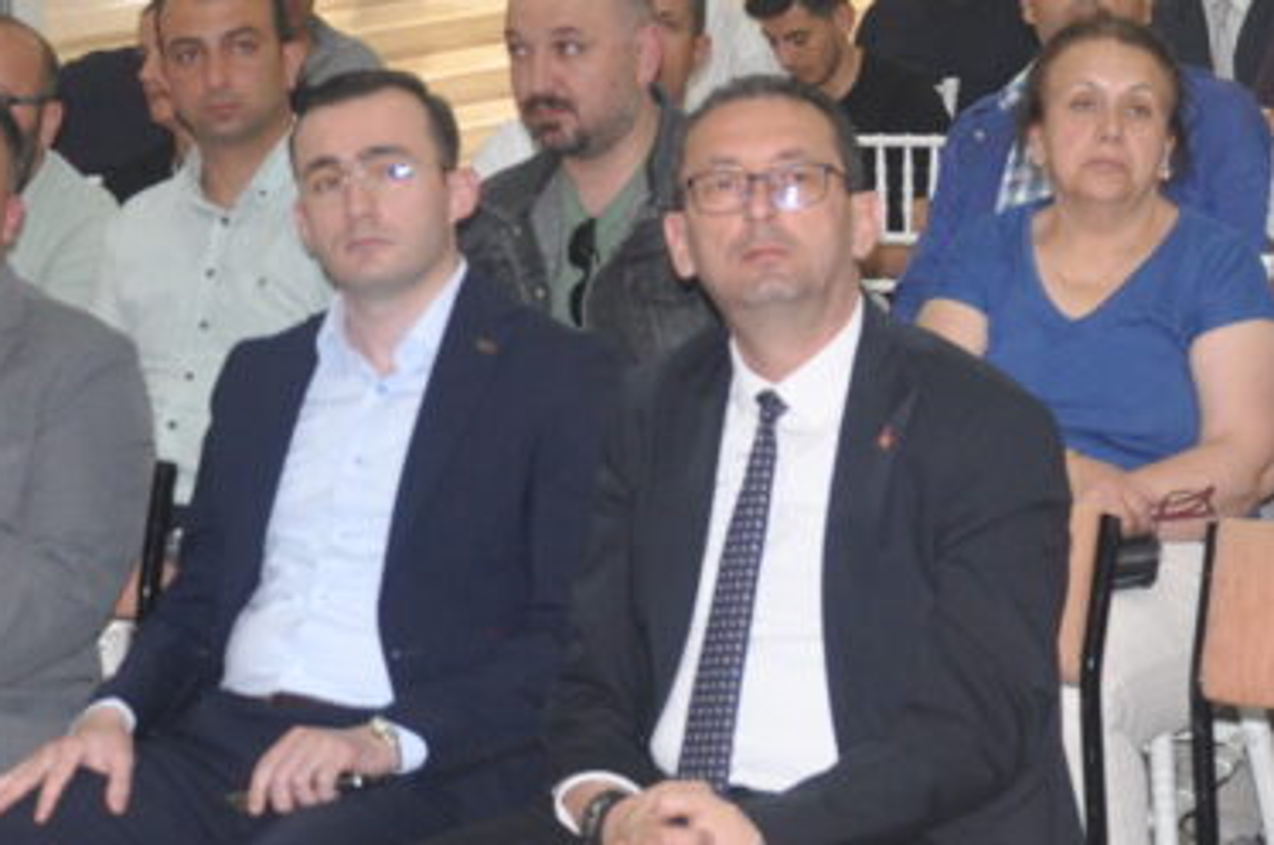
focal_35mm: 113
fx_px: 3992
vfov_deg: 12.0
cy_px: 112
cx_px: 1179
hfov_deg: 17.8
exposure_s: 1/60
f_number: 3.8
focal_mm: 22
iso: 500
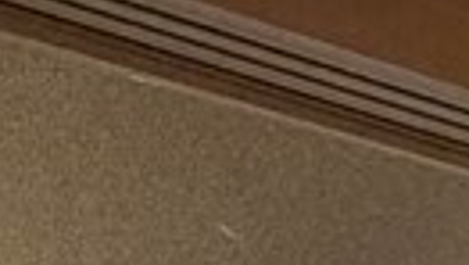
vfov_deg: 7.0
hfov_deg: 16.0
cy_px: 1142
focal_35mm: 119
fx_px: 1481
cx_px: 773
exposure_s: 1/60
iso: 320
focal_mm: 2.22
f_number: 2.2
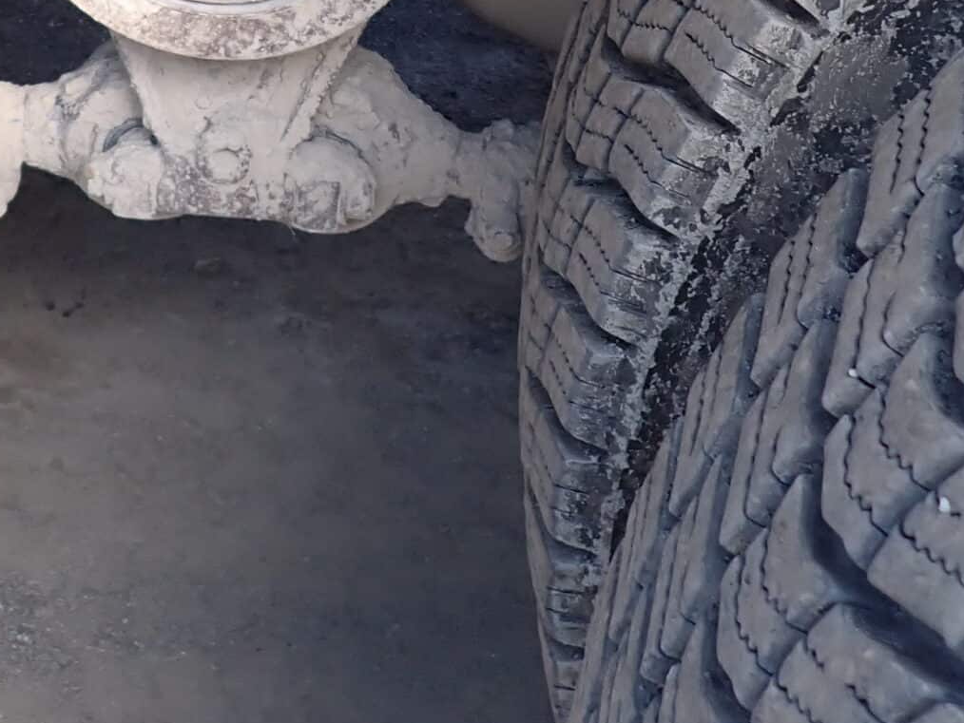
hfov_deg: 26.9
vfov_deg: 19.0
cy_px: -243
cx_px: 205
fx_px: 1978
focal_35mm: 71
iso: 100
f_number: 2
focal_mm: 4.5
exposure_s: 1/200
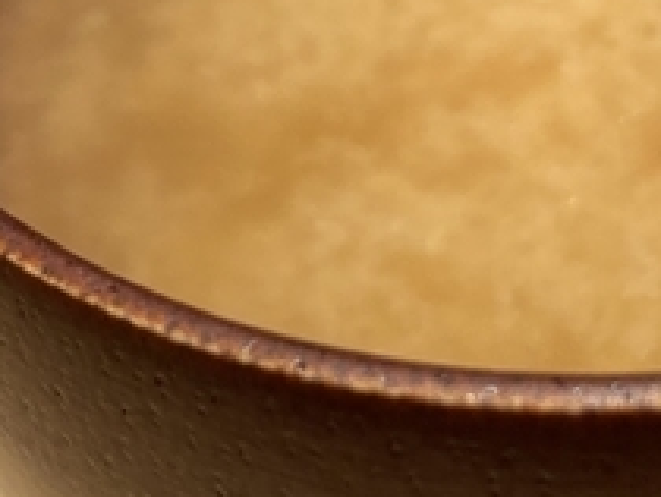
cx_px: 541
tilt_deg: -50.4
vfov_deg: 14.7
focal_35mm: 99
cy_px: -9
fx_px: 1893
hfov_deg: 19.6
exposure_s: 1/100
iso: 125
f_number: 1.8
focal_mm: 4.25
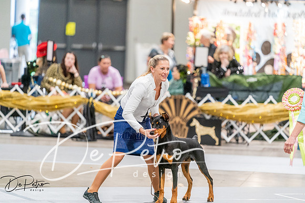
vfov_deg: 6.9
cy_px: 102
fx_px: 1695
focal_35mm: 200
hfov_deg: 10.3
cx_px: 152
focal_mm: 200
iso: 6400
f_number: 2.8
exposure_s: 1/250
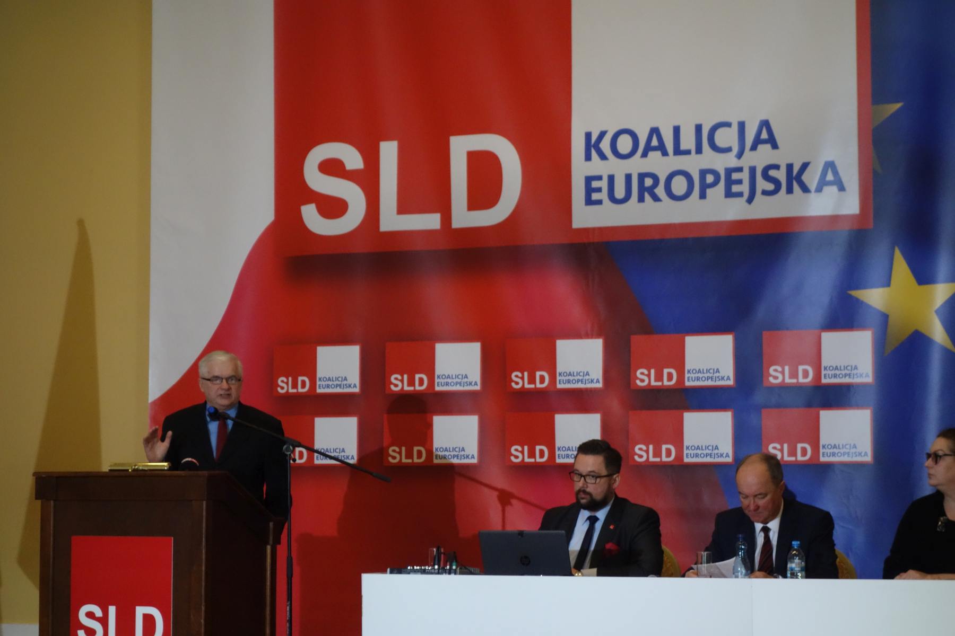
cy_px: 318
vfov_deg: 13.7
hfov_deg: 20.4
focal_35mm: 100
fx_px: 2653
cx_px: 478
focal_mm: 37.1
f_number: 4.9
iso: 1600
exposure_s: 1/100
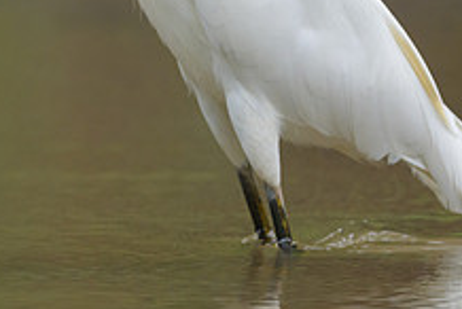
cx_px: 198
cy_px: -171
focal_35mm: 1701
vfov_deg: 0.8
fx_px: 21859
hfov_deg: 1.2
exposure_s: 1/1000
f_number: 5.6
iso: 1400
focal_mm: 500
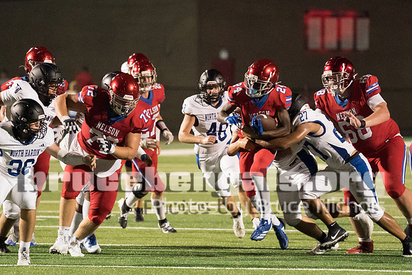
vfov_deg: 3.4
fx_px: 4597
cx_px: 224
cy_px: 131
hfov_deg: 5.1
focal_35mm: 402
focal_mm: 200
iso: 12800
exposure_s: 1/1250
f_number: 2.8
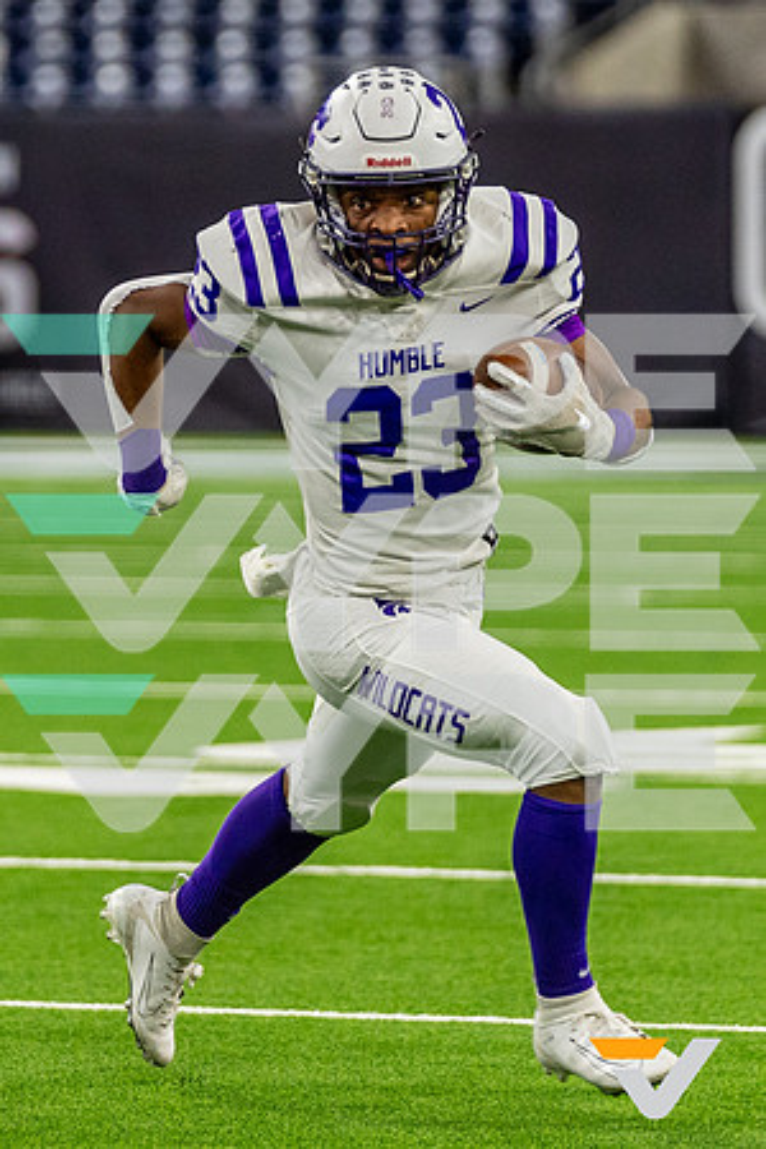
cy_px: 434
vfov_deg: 4.5
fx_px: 14504
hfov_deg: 3.0
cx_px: 156
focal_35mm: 454
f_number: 2.8
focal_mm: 179
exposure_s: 1/1250
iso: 1250
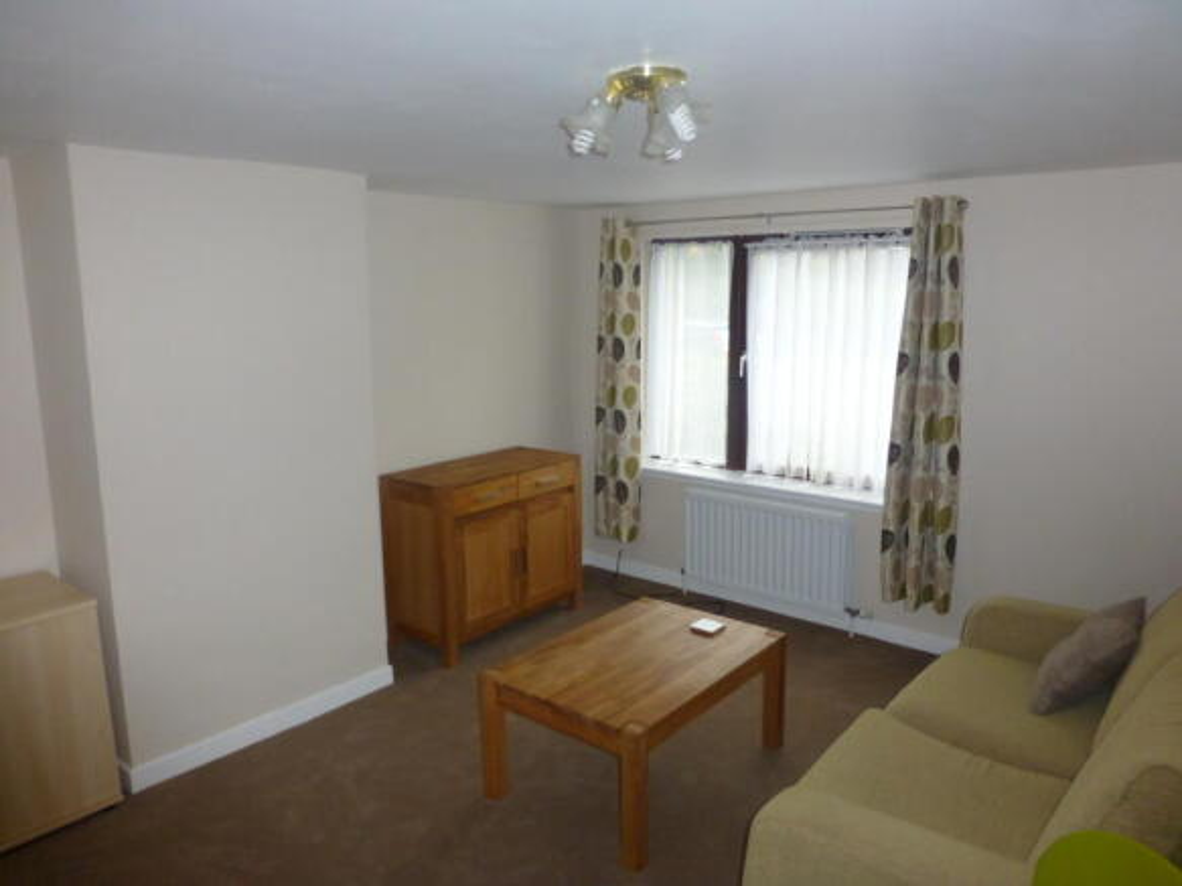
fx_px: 819
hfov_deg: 71.6
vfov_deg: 56.8
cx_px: 591
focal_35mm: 24
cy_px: 443
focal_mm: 4.3
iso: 320
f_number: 3.3
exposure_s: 1/60
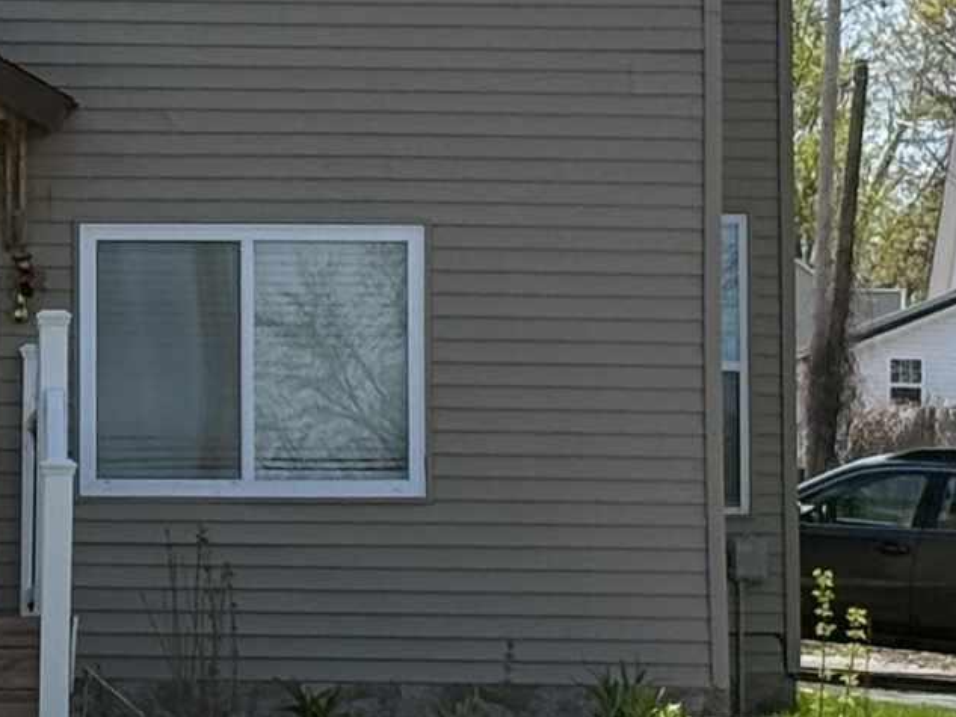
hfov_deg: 8.5
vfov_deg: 6.4
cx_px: 148
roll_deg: -0.8
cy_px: -26
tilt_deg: +4.3
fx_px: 6436
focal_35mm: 233
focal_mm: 6.76
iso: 64
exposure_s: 1/4329
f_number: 1.78
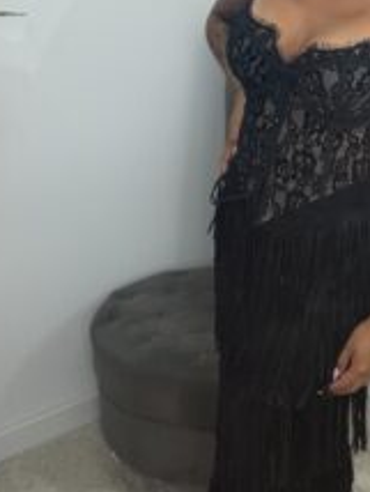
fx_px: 797
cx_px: 276
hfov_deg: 25.8
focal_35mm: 56
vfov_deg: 33.9
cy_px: 147
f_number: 1.9
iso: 64
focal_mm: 2.71
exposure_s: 1/78
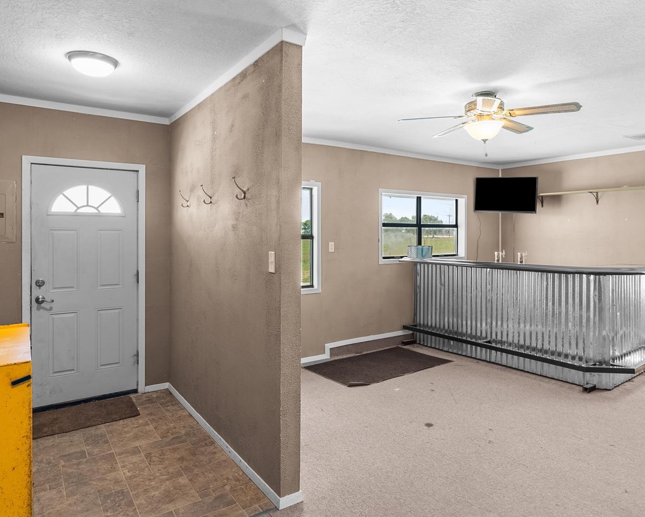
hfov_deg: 74.9
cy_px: 279
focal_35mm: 22
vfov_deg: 63.1
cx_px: 346
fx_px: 420
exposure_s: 2.5
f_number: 7.1
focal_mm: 16
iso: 100
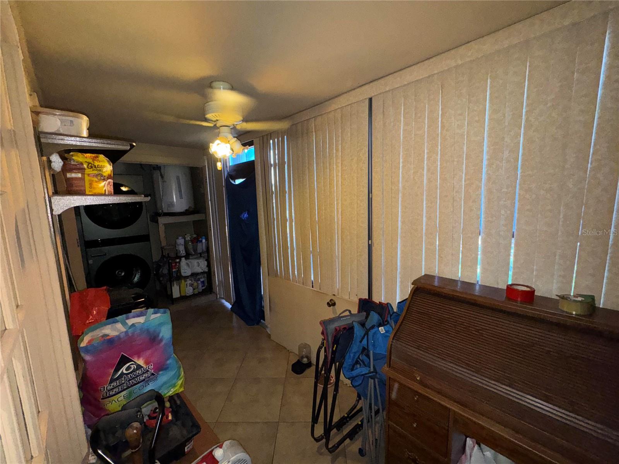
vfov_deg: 85.7
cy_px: 232
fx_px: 250
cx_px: 310
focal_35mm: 14
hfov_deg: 102.1
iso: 200
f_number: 2.2
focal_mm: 2.22
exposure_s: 1/60
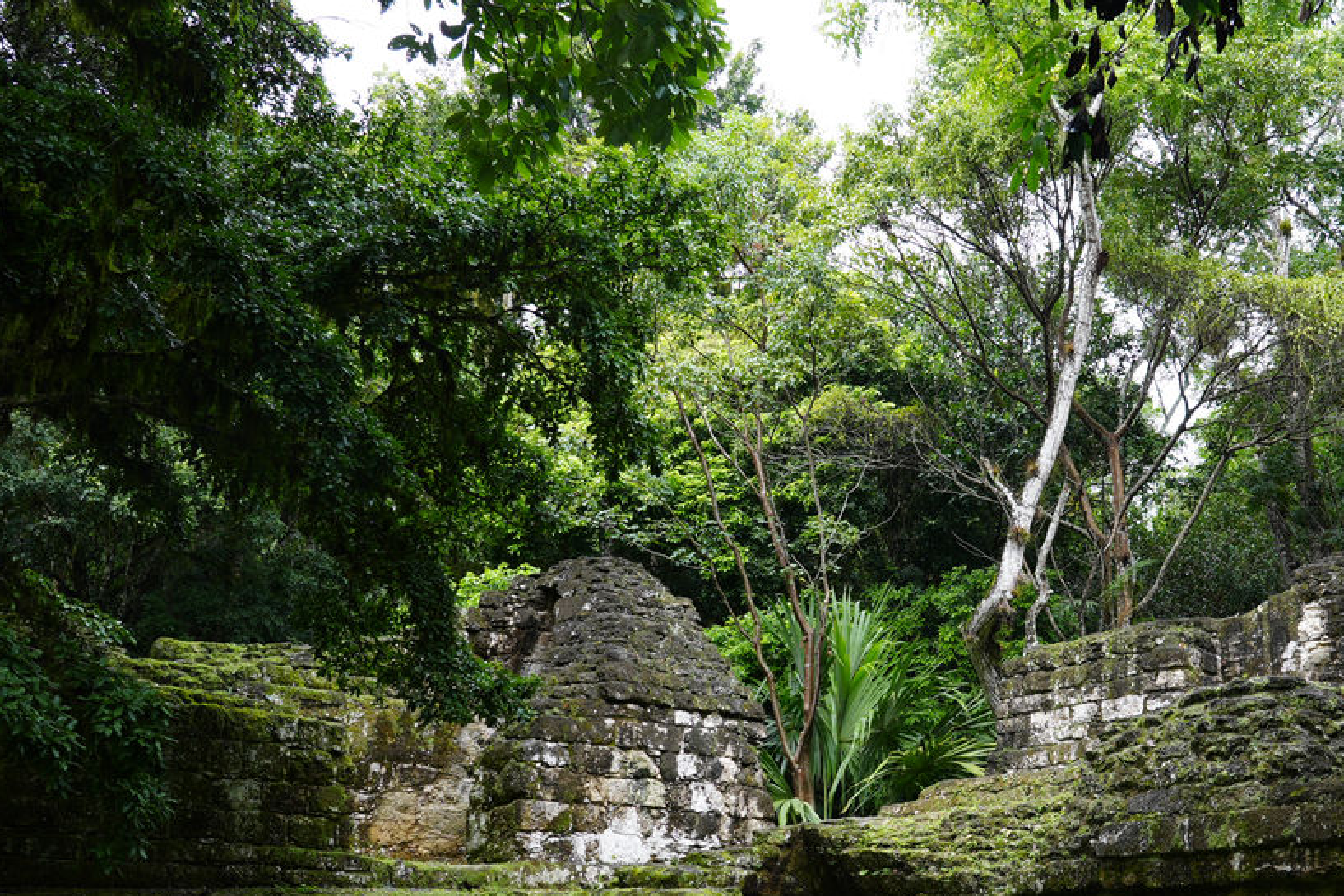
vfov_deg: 28.5
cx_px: 941
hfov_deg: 41.1
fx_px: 1755
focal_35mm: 47
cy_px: 571
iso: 100
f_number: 4.5
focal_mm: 24
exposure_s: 1/80
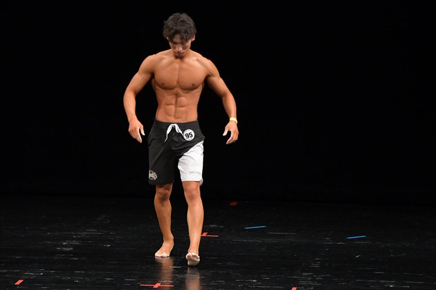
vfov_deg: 4.6
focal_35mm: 300
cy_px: 145
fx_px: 3632
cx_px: 218
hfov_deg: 6.9
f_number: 5.6
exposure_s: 1/400
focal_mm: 200
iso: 3200
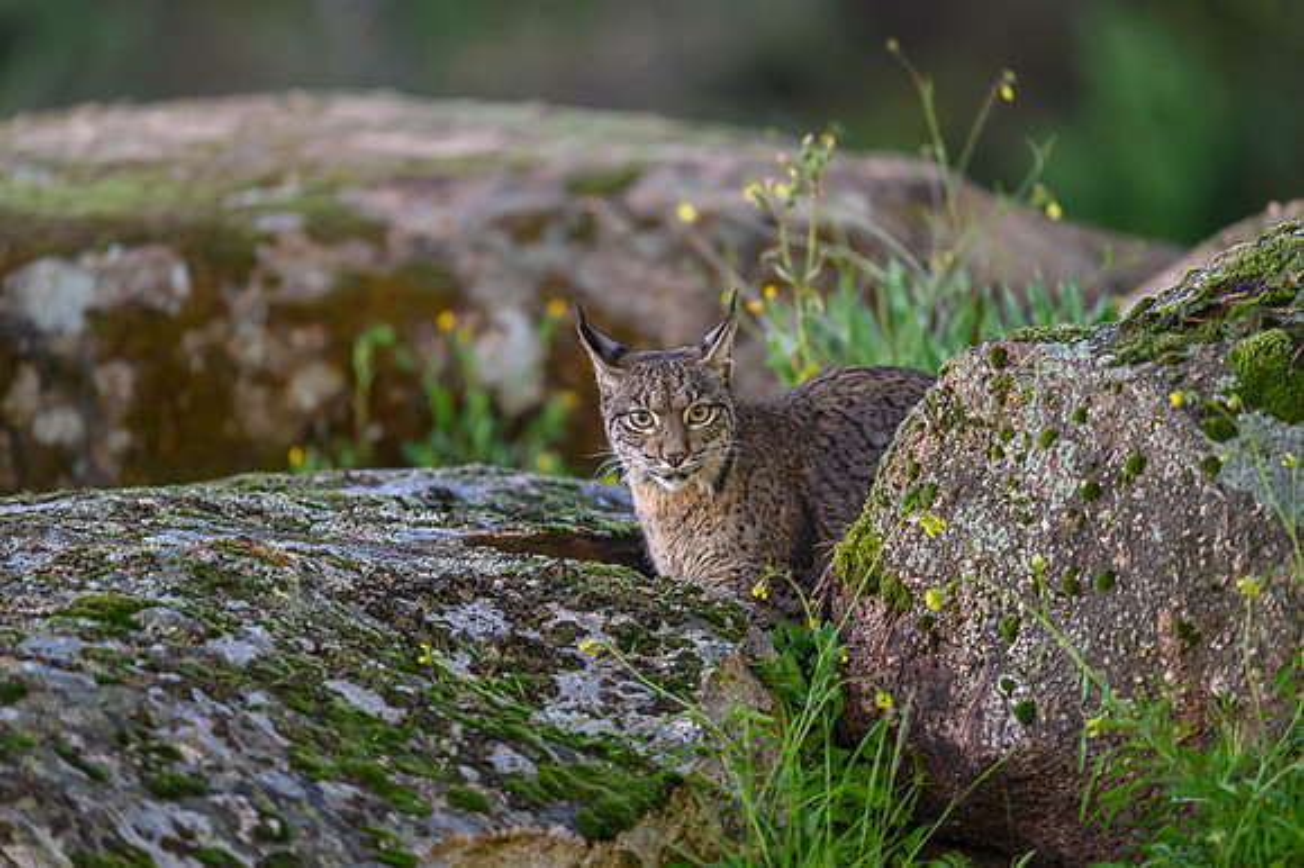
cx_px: 652
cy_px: 434
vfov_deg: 2.5
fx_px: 20272
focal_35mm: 560
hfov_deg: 3.7
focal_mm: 560
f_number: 4
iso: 3200
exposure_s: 1/100
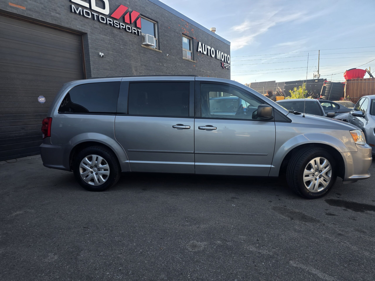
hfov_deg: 73.9
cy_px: 140
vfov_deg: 58.9
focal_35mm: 23
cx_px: 188
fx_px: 249
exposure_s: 1/189
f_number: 1.7
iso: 12
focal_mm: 6.3
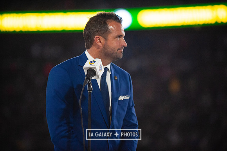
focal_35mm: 200
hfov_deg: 10.3
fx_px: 1260
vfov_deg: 6.9
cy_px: 76
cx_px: 114
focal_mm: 200
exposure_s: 1/2000
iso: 3200
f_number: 2.8
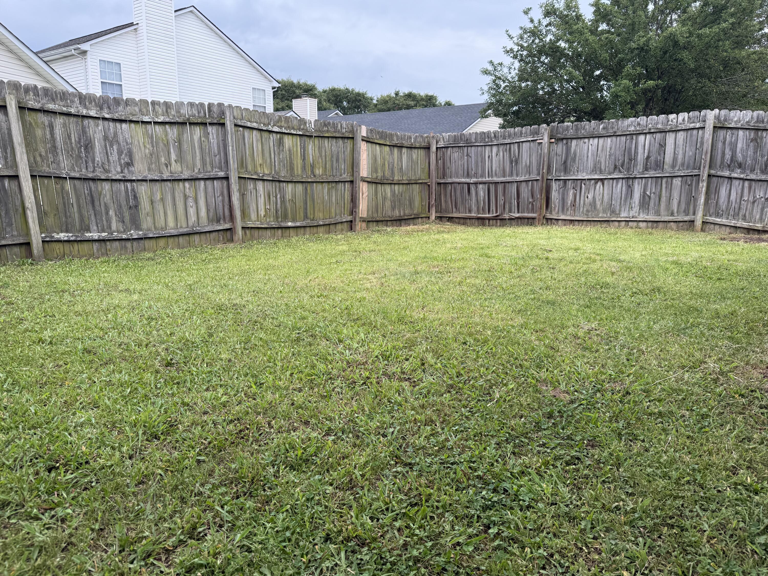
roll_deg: -0.9
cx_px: 384
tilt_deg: -12.1
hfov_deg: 71.6
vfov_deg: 56.8
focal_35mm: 24
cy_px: 288
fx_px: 532
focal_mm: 6.76
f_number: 1.78
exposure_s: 1/256
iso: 100
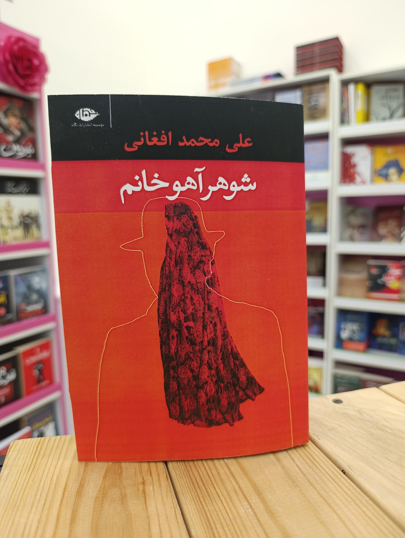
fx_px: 358
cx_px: 202
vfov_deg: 73.8
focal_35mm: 23
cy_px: 269
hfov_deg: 59.0
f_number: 1.65
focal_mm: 6.11
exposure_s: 1/100
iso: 891
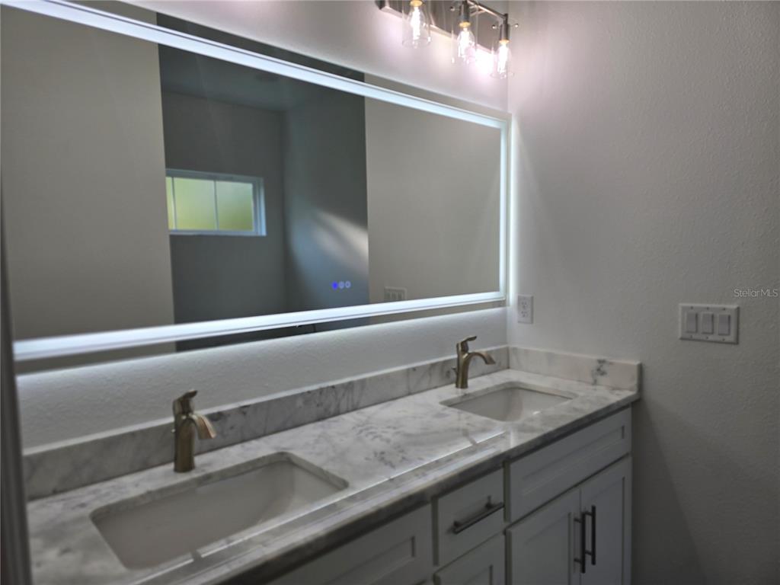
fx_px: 518
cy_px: 292
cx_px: 390
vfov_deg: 58.9
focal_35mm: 23
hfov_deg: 73.9
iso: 16
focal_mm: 6.3
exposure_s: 1/120
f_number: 1.7
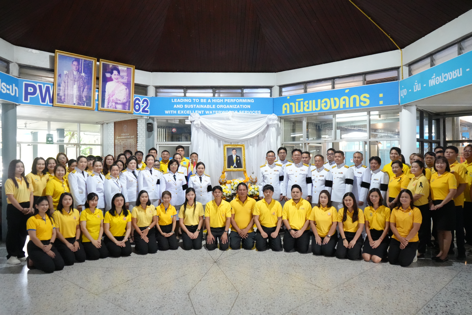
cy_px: 158
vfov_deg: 46.4
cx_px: 236
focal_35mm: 28
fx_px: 367
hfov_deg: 65.5
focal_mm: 28
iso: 16000
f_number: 5.6
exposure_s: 1/200
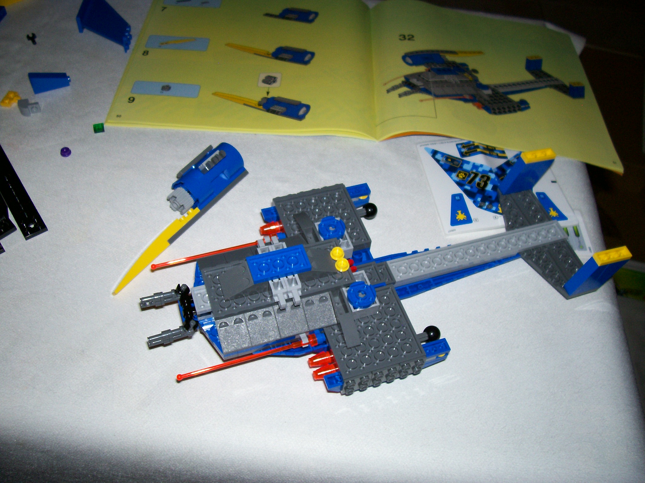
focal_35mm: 34
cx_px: 322
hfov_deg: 54.0
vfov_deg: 41.8
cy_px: 242
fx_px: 634
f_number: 2.7
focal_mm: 5.6
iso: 80
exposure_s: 1/64
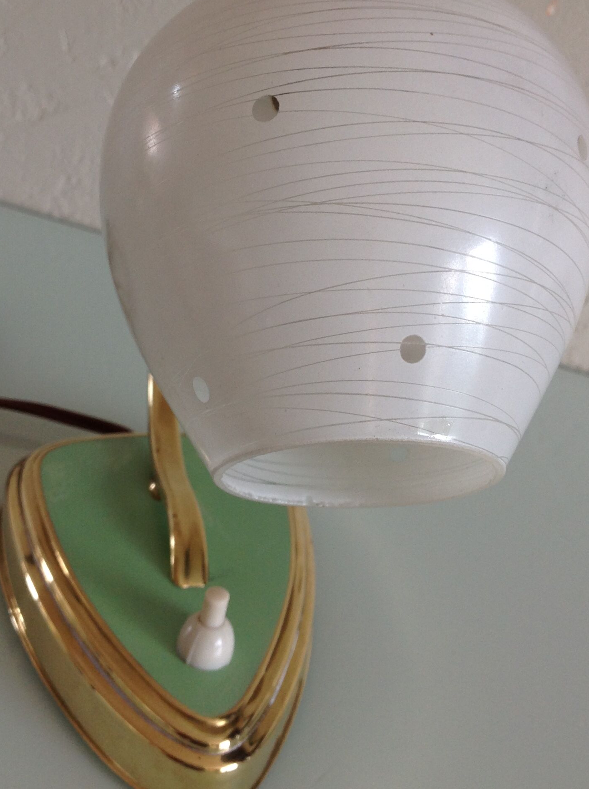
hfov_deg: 30.2
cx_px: 308
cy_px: 314
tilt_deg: -23.2
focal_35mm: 48
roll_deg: -12.8
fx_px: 1092
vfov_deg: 39.5
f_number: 2.4
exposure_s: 1/24
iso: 50
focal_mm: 4.28
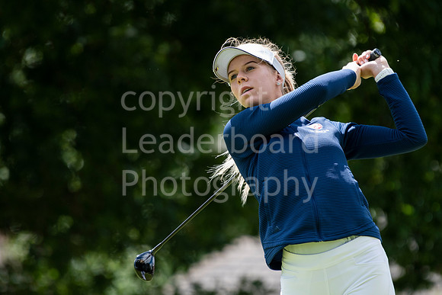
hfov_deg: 3.3
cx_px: 221
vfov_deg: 2.2
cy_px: 148
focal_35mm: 630
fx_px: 7736
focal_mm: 420
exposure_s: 1/1000
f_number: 5.6
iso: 800
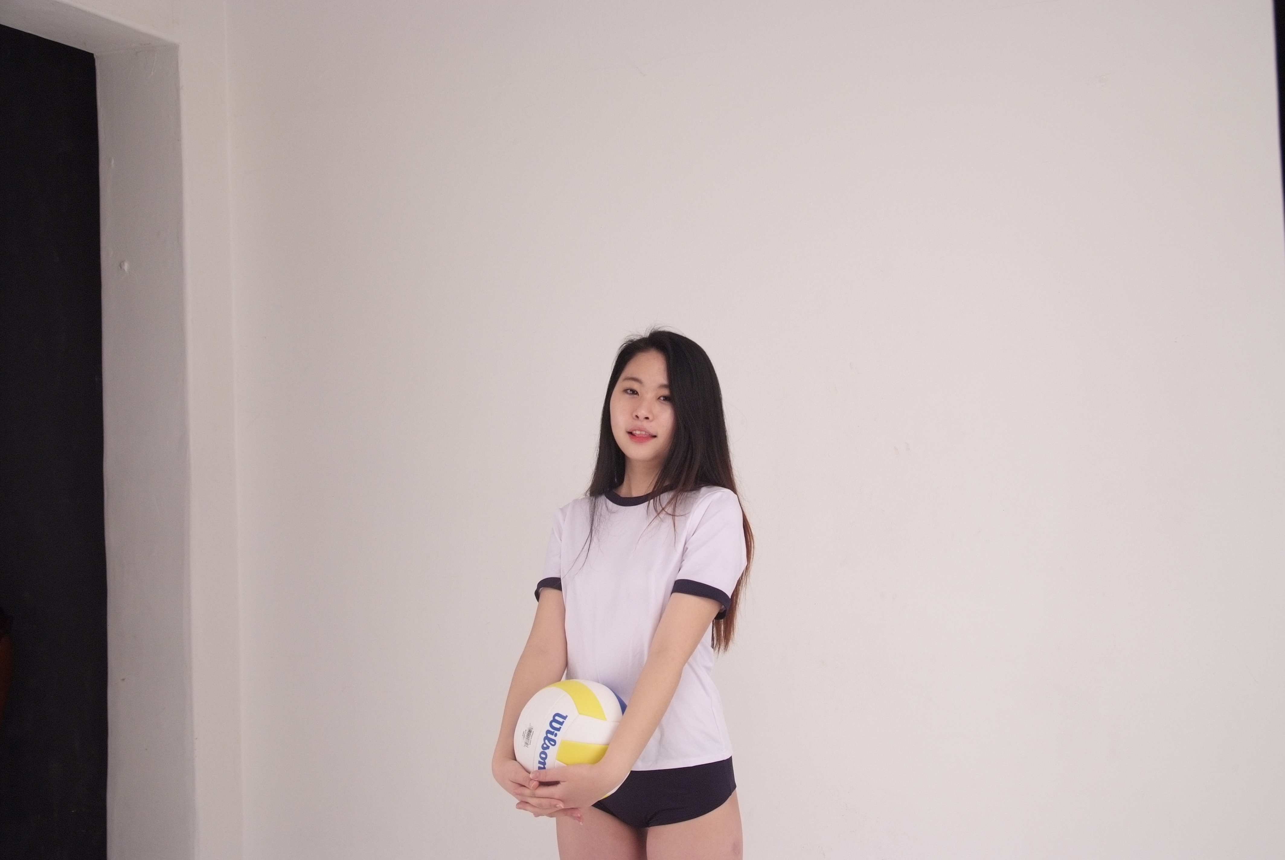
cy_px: 430
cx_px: 642
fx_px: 1394
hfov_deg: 49.5
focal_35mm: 39
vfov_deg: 34.3
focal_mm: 26
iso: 640
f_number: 5.6
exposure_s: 1/160
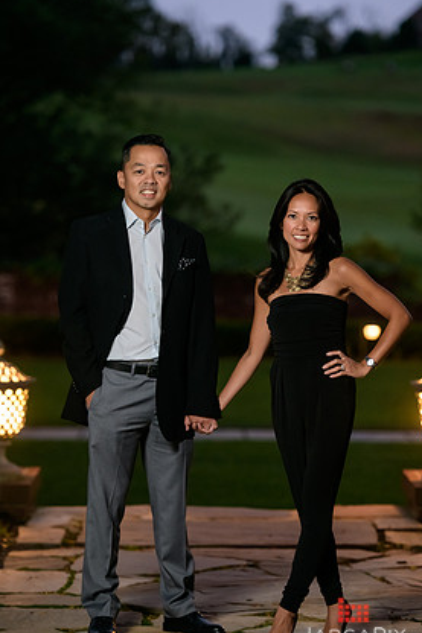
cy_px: 333
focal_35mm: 157
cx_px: 216
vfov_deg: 13.1
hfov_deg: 8.7
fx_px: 2763
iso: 1600
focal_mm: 145
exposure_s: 1/40
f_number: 3.2
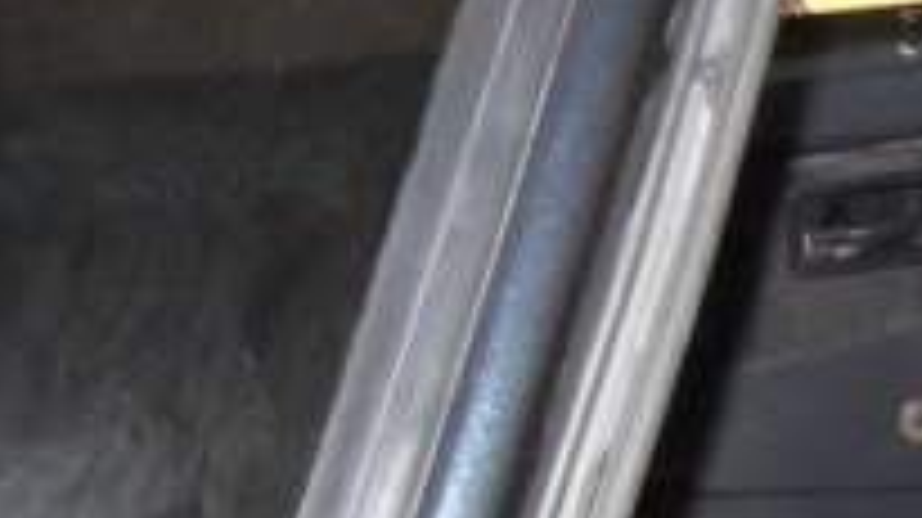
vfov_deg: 9.4
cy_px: 917
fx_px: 3005
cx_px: 1399
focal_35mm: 123
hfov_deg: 15.9
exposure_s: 1/45
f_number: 3
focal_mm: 6.3
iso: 320
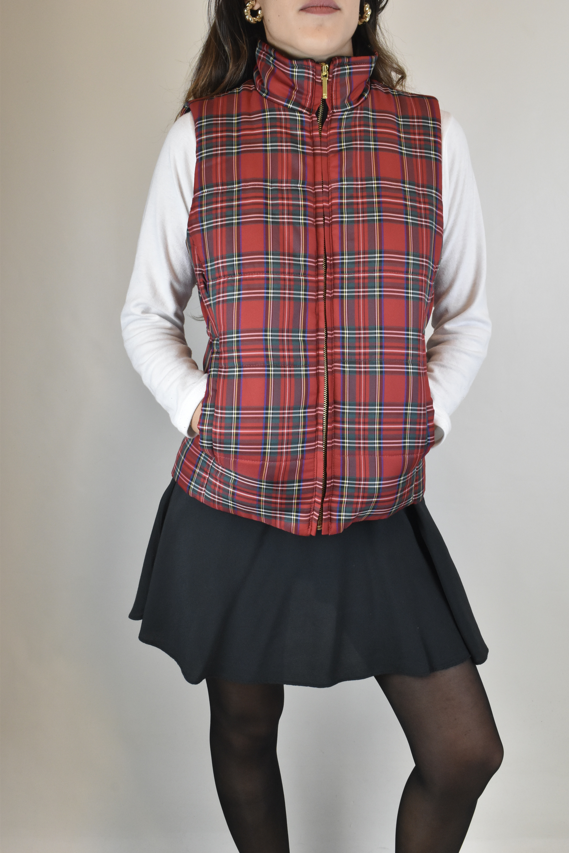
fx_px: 925
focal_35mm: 39
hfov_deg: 34.2
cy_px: 426
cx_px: 284
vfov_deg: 49.6
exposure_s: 1/60
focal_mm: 26
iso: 1600
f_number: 13
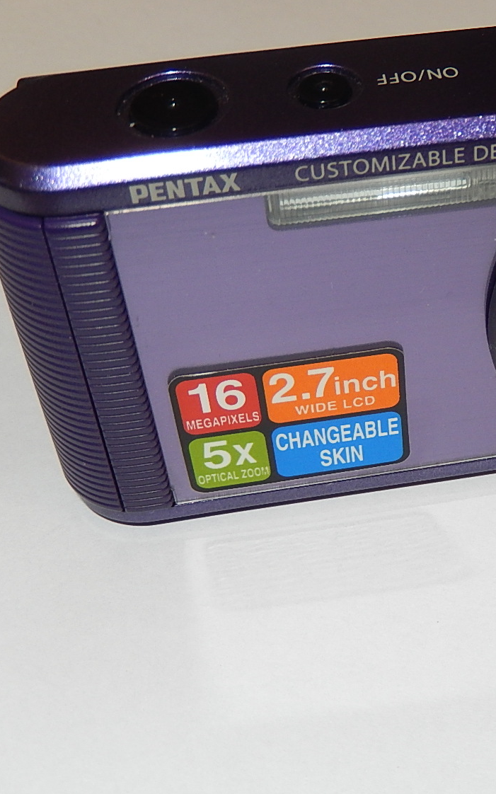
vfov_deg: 30.2
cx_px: 529
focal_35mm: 68
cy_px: 377
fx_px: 1471
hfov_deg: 18.5
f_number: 8.6
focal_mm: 8.1
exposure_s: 1/30
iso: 200
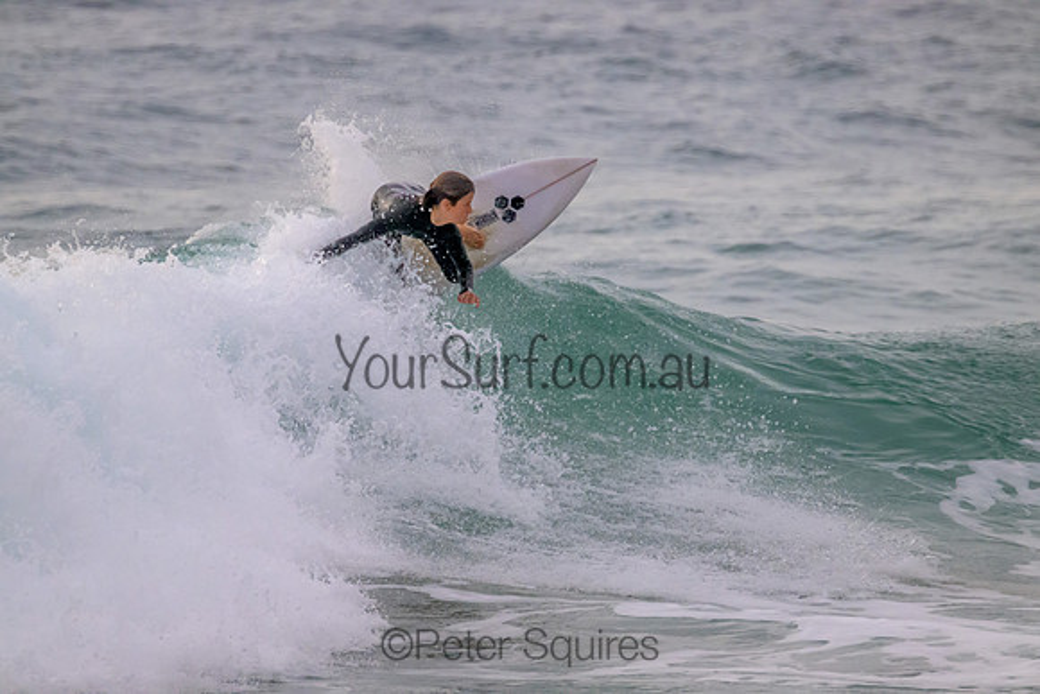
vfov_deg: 1.7
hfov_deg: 2.6
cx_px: 520
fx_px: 23115
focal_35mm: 800
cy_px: 347
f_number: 11
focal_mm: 800
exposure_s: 1/2000
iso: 6400
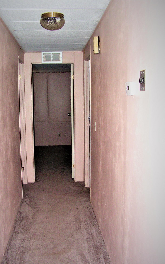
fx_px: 281
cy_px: 134
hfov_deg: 32.7
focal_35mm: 39
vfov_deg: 50.4
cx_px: 71
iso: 200
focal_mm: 6
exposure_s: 1/40
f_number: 3.2
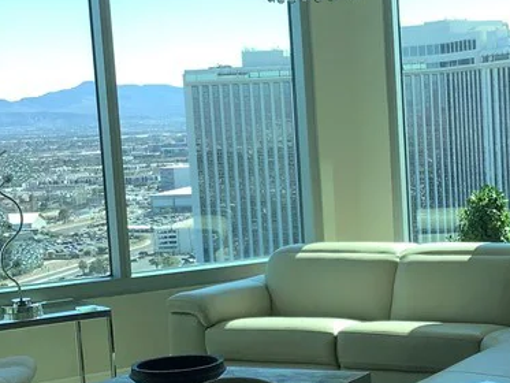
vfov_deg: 17.3
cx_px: 454
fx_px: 1253
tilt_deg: -8.4
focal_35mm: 85
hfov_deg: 22.5
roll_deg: +2.2
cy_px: 256
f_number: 2.4
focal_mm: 3.3
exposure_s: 1/301
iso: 25
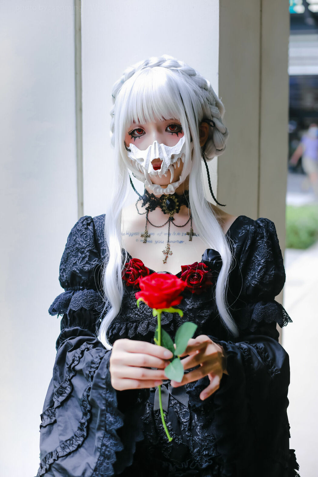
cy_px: 238
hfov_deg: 27.5
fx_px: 649
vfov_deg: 40.3
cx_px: 159
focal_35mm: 49
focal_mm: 50
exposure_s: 1/160
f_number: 2.8
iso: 200
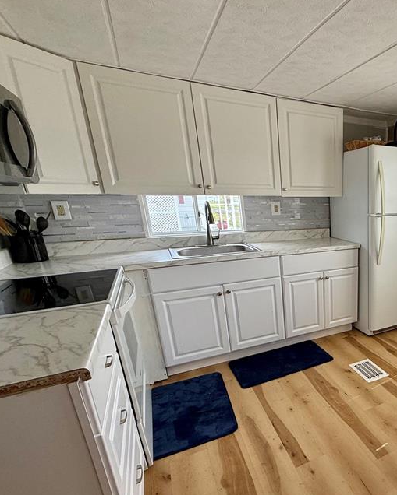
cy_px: 293
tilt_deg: -17.1
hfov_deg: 54.0
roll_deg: -1.1
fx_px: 323
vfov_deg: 74.3
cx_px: 367
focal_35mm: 22
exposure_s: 1/118
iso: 64
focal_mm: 2.22
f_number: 2.2
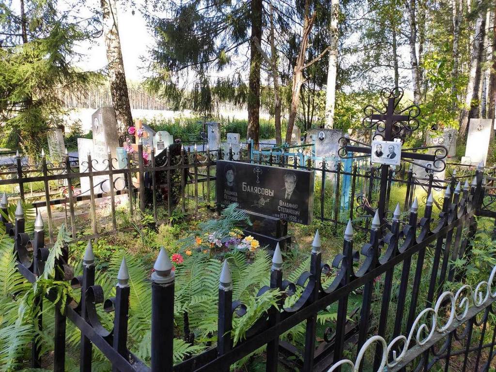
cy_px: 186
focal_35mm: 26
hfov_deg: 67.3
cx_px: 248
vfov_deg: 53.1
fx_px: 373
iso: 112
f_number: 1.75
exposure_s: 1/137
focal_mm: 4.77
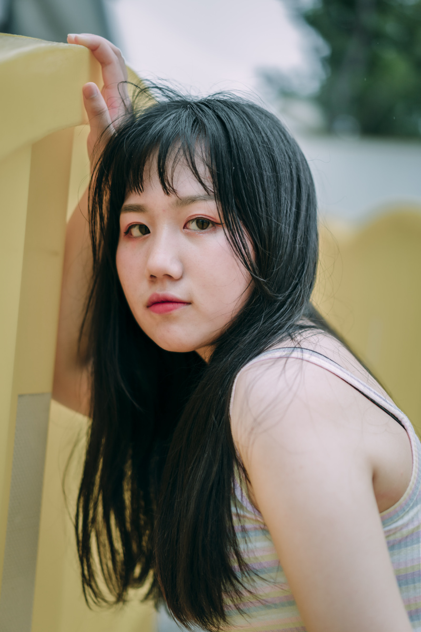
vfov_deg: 36.2
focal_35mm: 55
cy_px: 316
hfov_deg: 24.6
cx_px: 210
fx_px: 965
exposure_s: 1/640
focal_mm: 55
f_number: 1.8
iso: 100
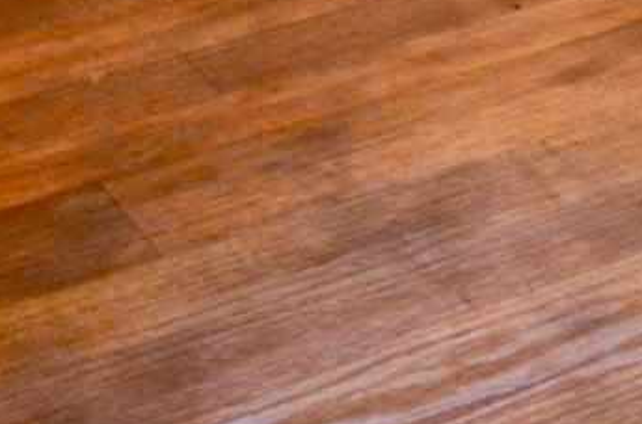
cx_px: 1513
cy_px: -790
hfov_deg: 9.4
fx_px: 3486
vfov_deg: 6.4
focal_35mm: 196
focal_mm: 22
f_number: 3.8
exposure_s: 1/50
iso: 800
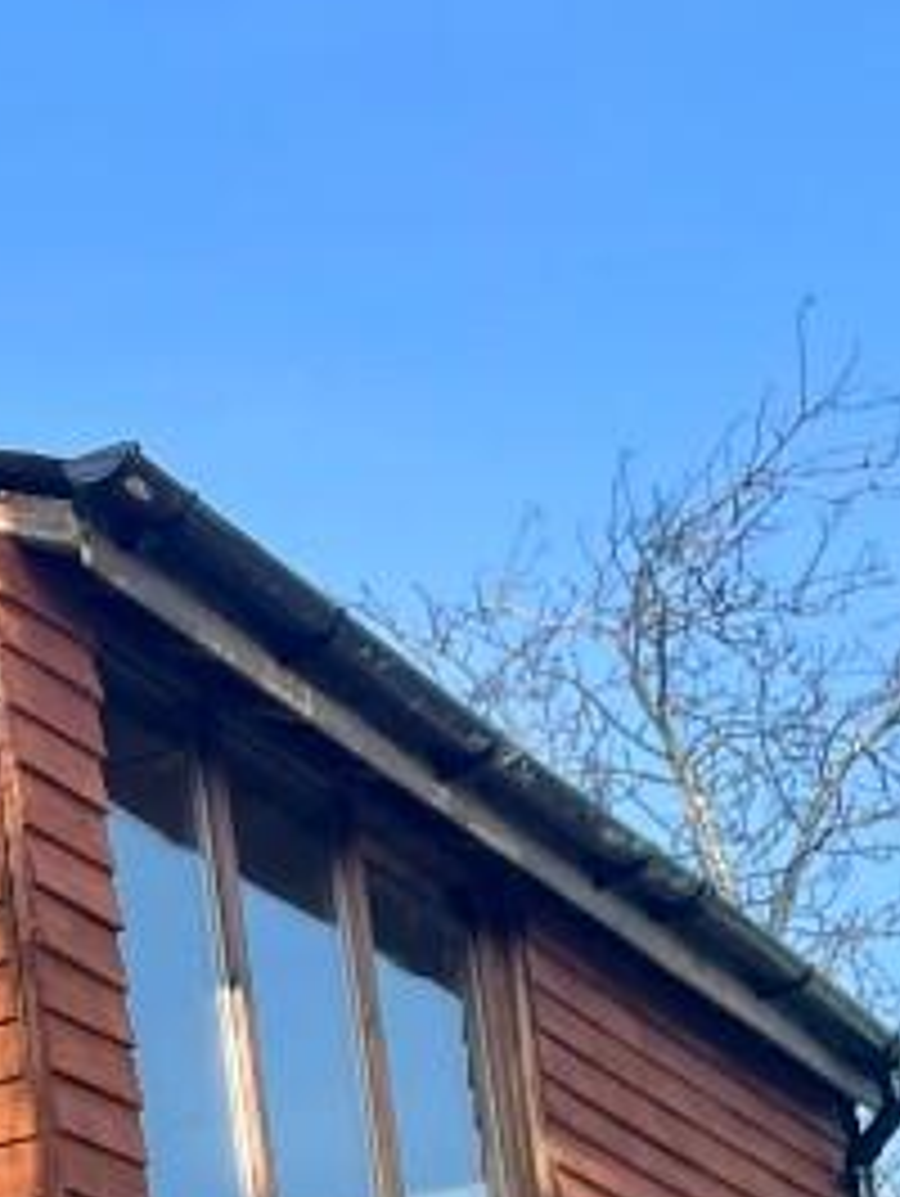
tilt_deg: +16.0
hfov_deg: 12.4
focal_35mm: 100
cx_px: -1080
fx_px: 3461
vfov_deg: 19.0
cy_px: 1256
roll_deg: +1.3
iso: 32
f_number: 1.6
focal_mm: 4.2
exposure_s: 1/1511
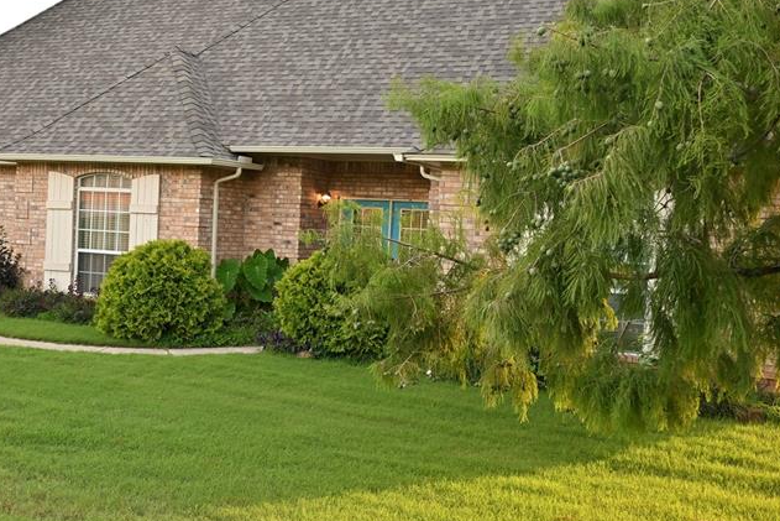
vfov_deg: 28.4
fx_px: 1027
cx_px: 321
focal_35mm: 47
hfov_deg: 41.4
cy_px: 265
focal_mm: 19.5
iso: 200
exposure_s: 1/125
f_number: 5
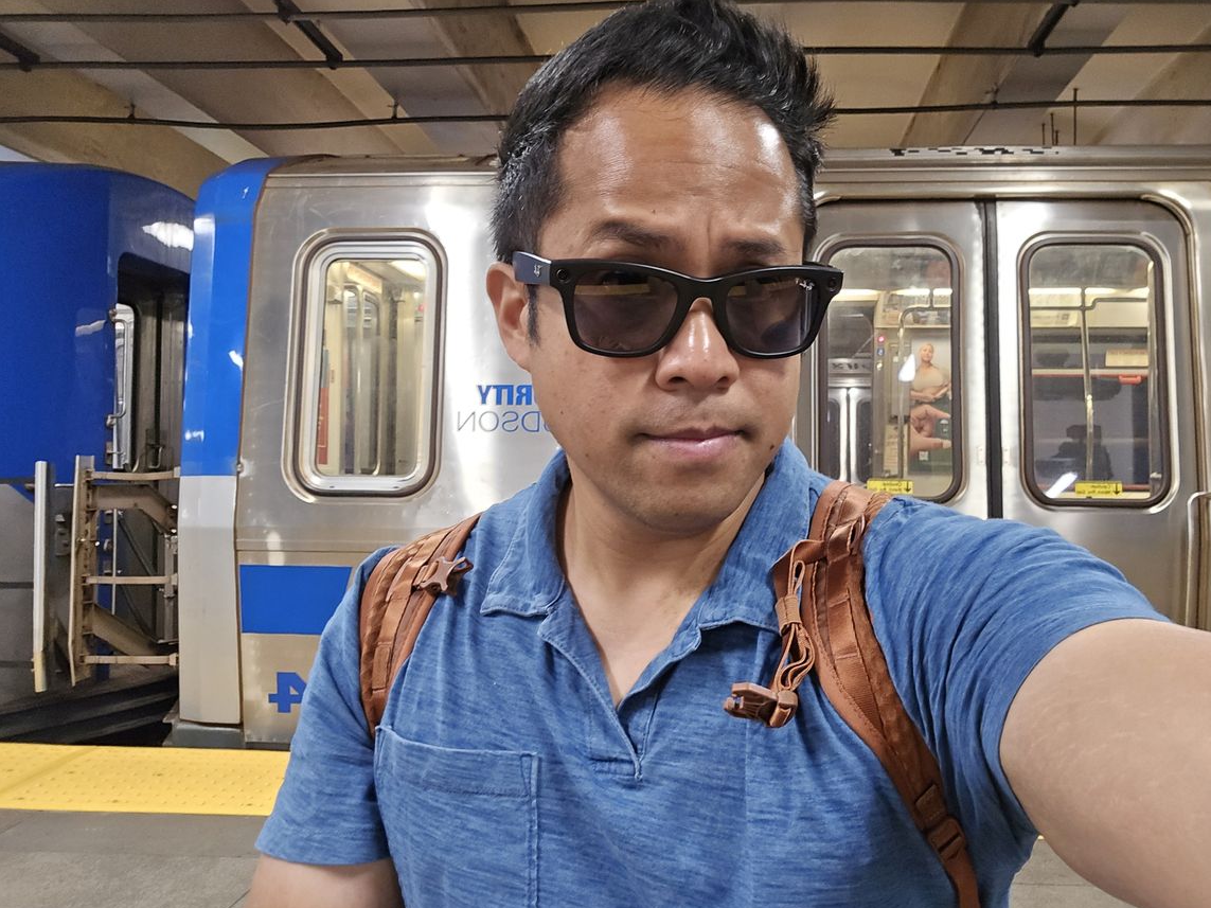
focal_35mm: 28
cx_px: 677
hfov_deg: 63.3
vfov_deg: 49.7
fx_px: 979
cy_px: 439
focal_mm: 3.3
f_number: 2.2
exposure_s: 1/60
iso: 400
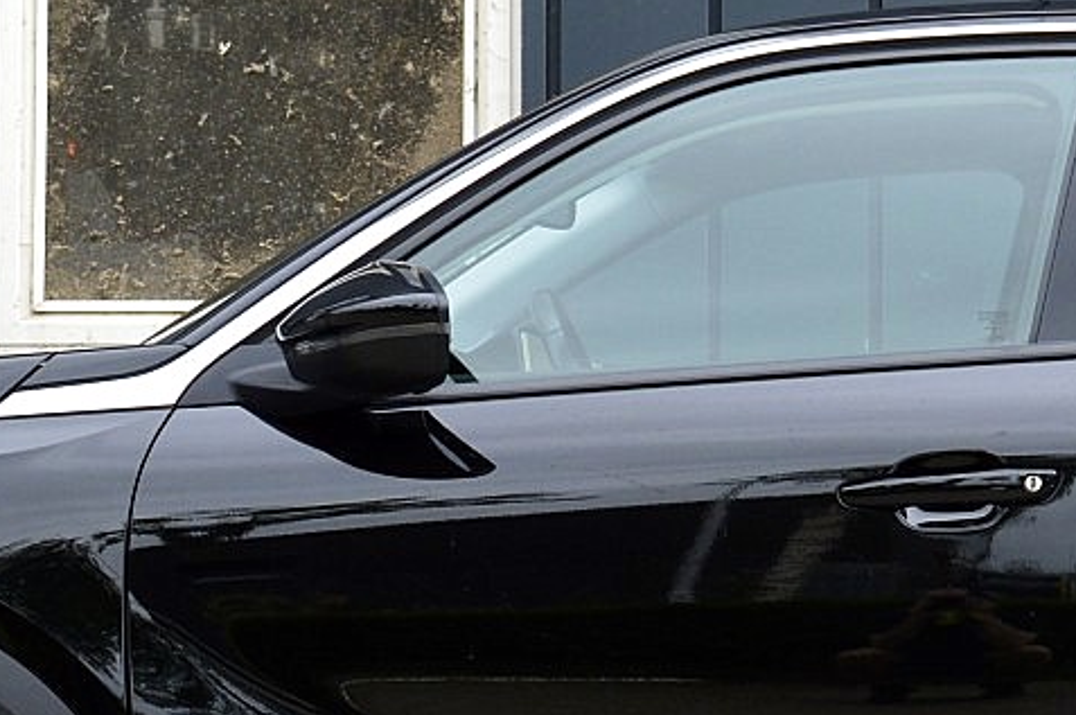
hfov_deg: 14.3
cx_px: 866
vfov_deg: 9.6
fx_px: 4270
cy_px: 546
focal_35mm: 143
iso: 400
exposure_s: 1/100
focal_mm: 28
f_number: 9
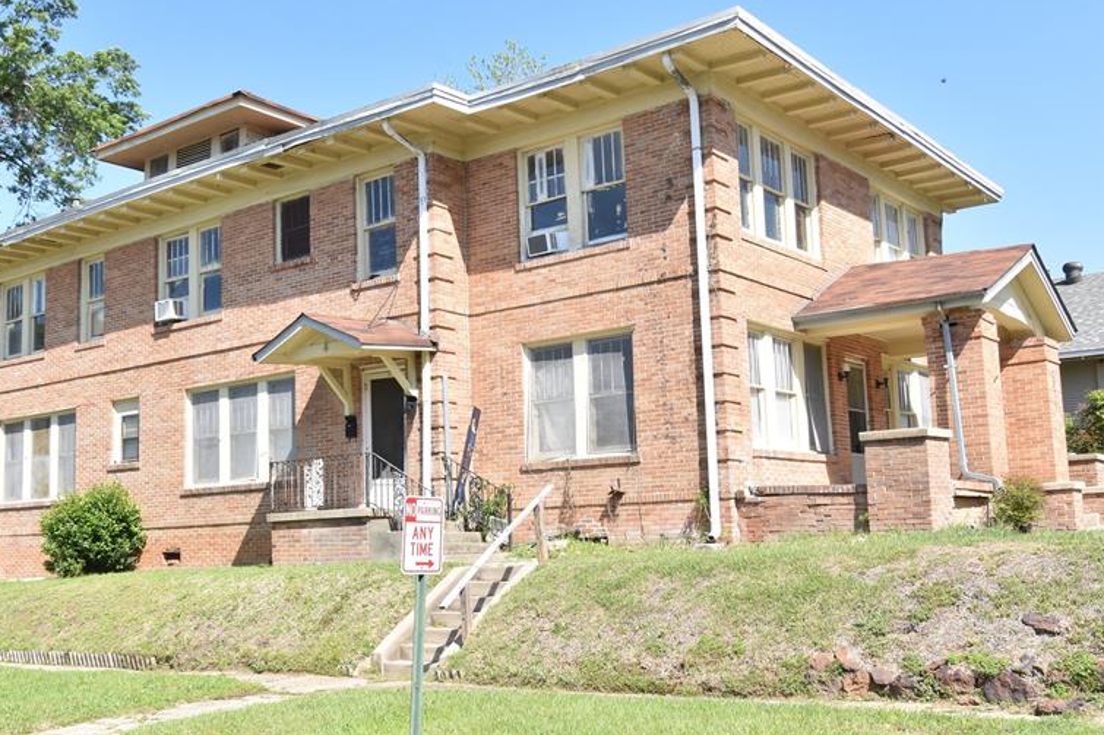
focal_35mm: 39
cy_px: 409
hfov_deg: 49.9
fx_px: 1186
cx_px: 504
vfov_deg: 34.4
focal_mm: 19
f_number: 13
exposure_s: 1/160
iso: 320
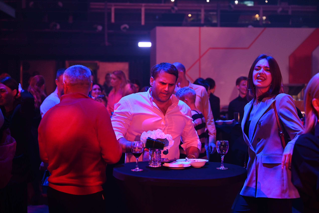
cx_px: 160
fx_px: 620
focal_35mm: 70
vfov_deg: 19.5
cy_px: 106
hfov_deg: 28.8
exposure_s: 1/320
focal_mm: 70
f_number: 3.5
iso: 2500
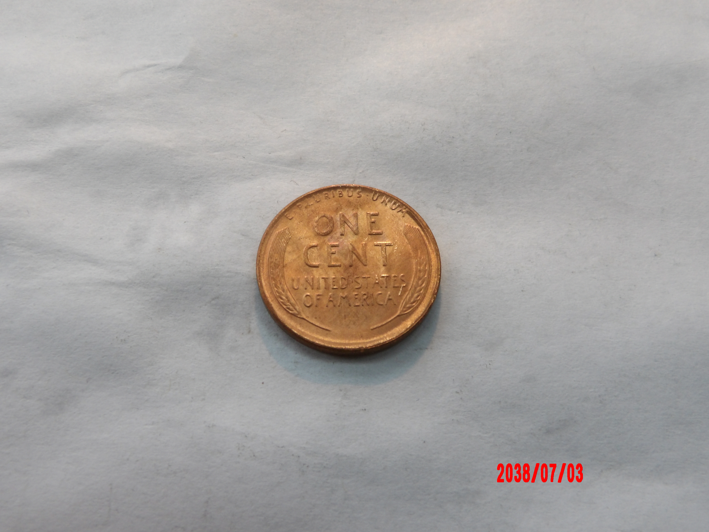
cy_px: 266
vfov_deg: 41.8
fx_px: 696
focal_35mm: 34
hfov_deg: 54.0
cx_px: 354
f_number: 4.5
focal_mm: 6.2
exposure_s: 1/28
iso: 200
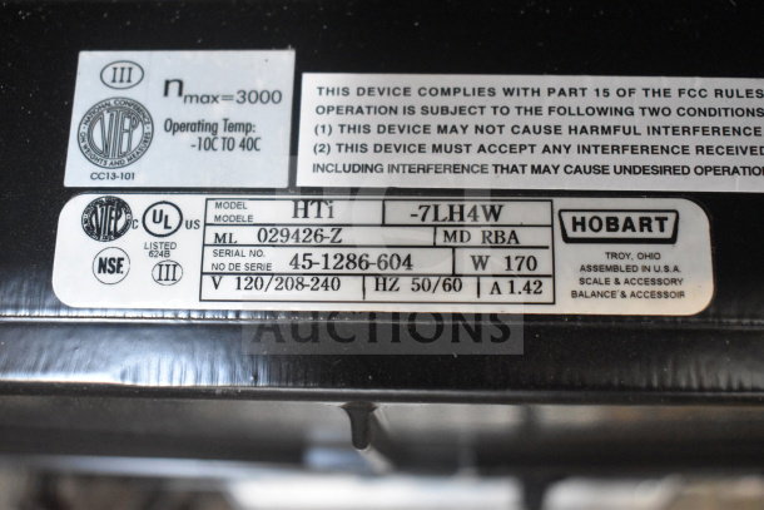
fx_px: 1019
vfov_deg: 28.1
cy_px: 255
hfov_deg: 41.1
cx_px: 382
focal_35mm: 48
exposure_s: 1/80
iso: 6400
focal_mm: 32
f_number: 4.5
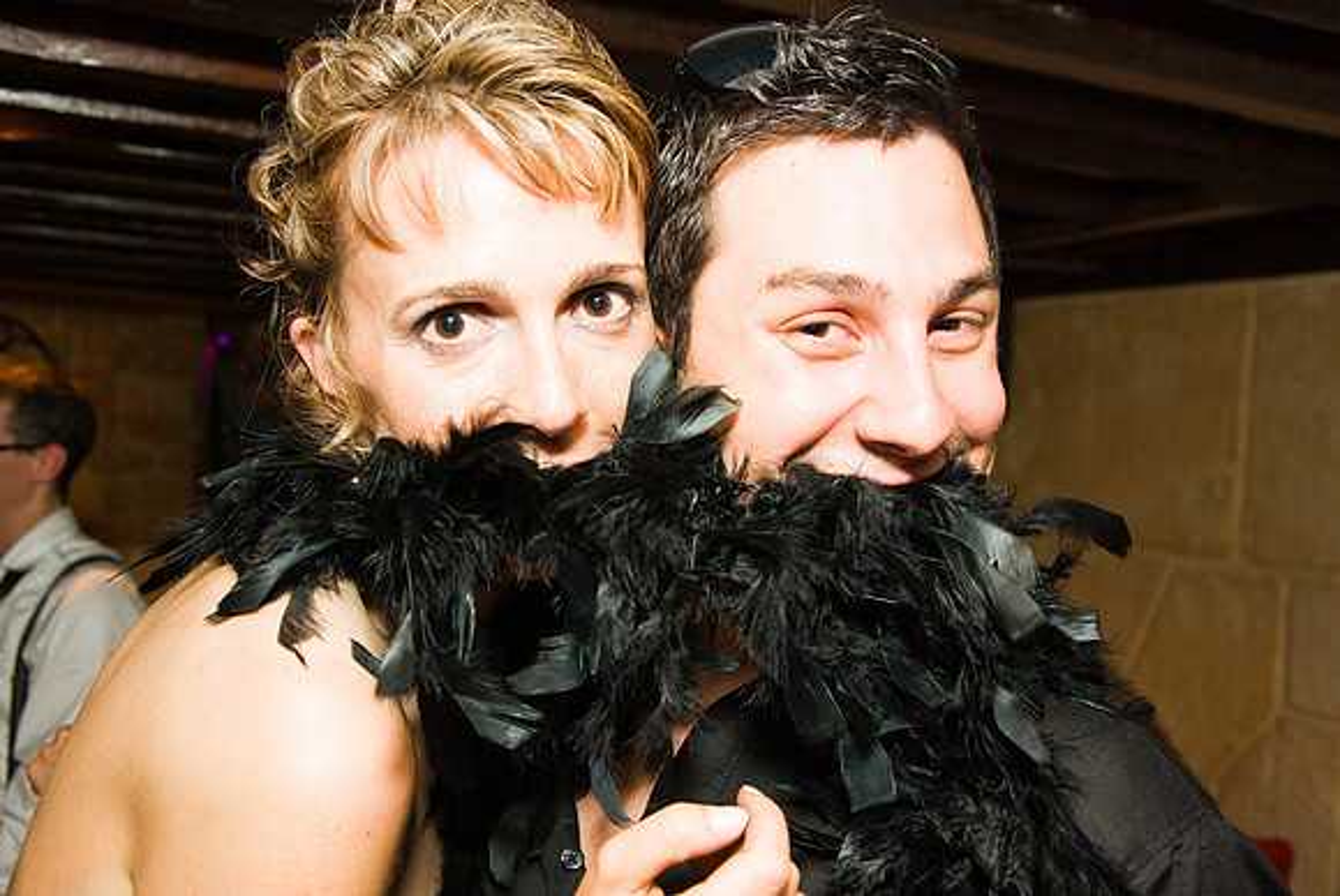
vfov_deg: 38.4
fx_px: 1285
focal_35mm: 34
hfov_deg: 55.1
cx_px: 670
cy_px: 448
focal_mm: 23
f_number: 4
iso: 140
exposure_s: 1/45
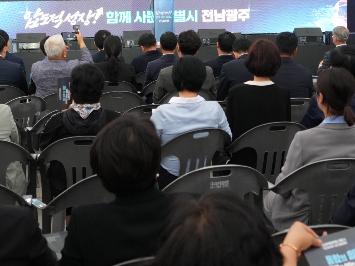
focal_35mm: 68
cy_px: 22
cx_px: 166
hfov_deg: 28.6
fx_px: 697
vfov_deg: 21.1
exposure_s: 1/200
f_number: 5.6
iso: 2000
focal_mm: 30
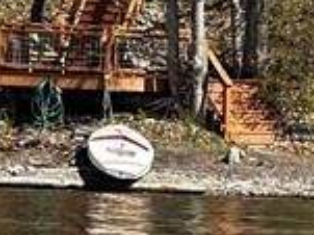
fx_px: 4731
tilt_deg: +6.6
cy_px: -383
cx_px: 195
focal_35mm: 522
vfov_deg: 2.8
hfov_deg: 3.8
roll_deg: -3.3
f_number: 2.8
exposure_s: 1/378
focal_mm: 9
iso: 32
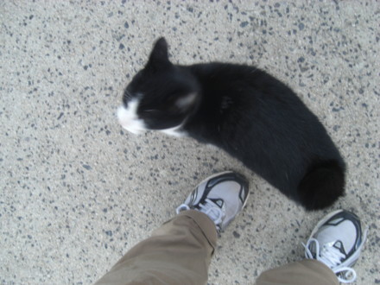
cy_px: 142
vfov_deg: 37.7
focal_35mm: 38
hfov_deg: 49.0
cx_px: 190
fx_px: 417
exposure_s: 1/50
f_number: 2.8
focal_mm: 7.9
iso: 100
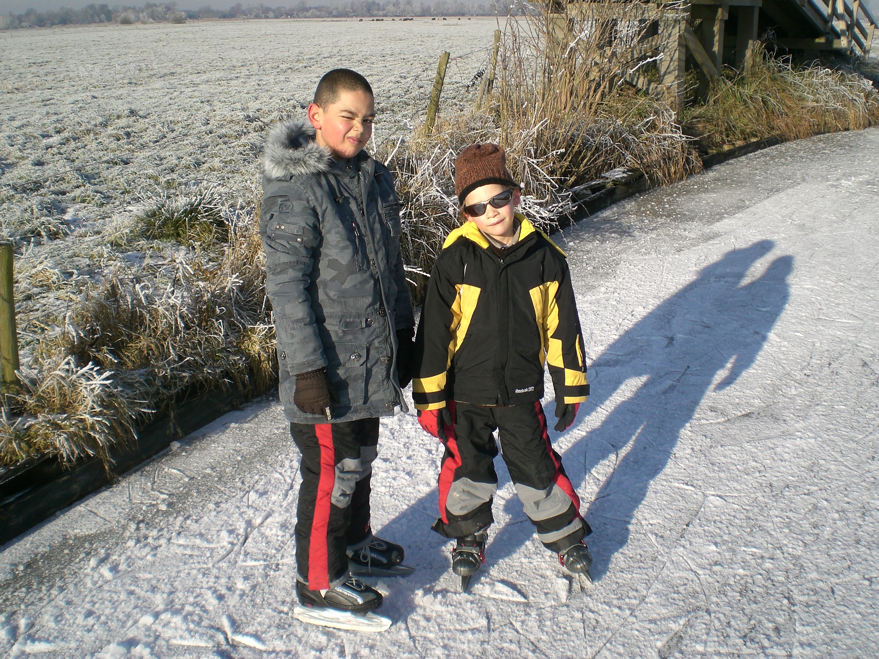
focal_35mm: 38
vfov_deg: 37.7
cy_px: 330
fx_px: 965
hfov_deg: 49.0
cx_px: 440
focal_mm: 6.3
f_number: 4.4
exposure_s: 1/400
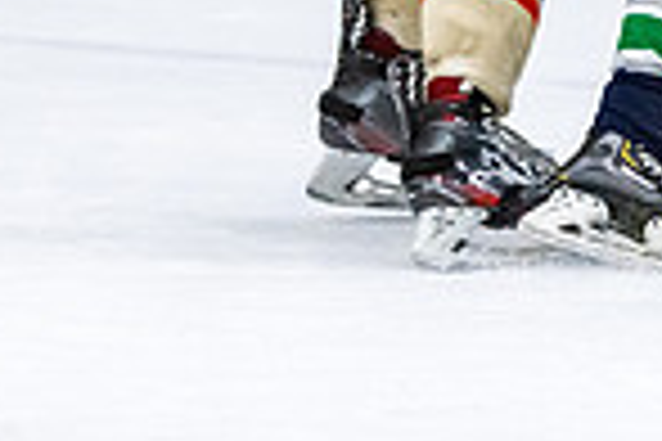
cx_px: 878
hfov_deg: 2.5
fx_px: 15023
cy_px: -479
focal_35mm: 817
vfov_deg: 1.7
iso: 2000
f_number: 2.8
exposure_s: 1/640
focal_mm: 110
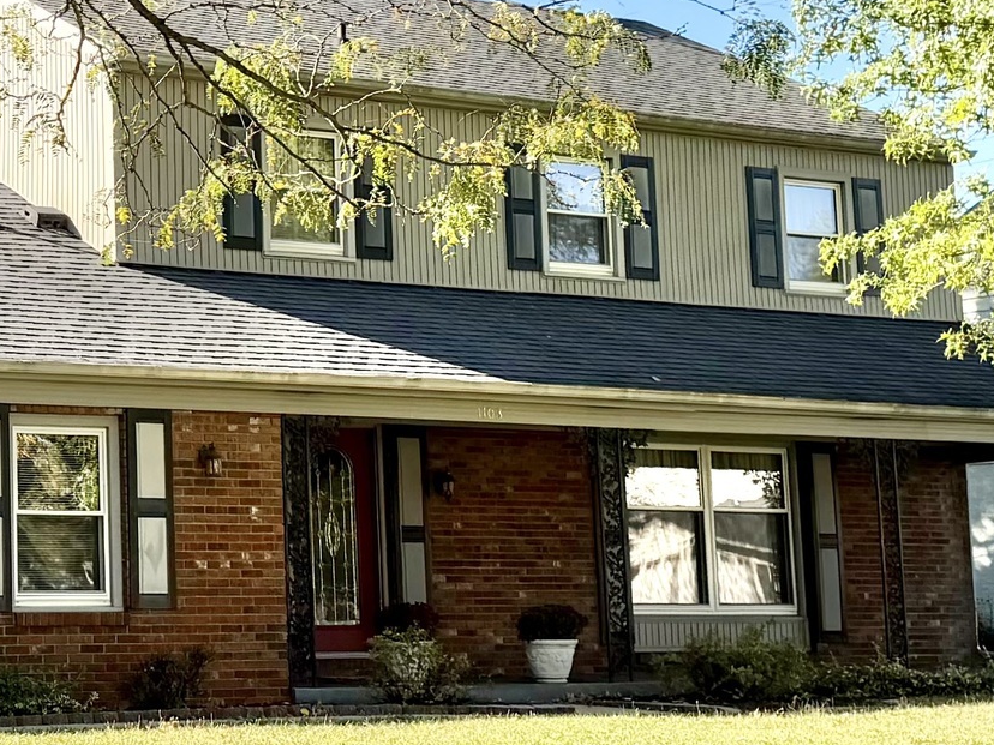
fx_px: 2556
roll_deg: +0.7
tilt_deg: +6.3
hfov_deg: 21.2
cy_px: 252
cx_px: -16
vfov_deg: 16.6
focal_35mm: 89
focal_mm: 6.76
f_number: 1.78
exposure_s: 1/2299
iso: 80
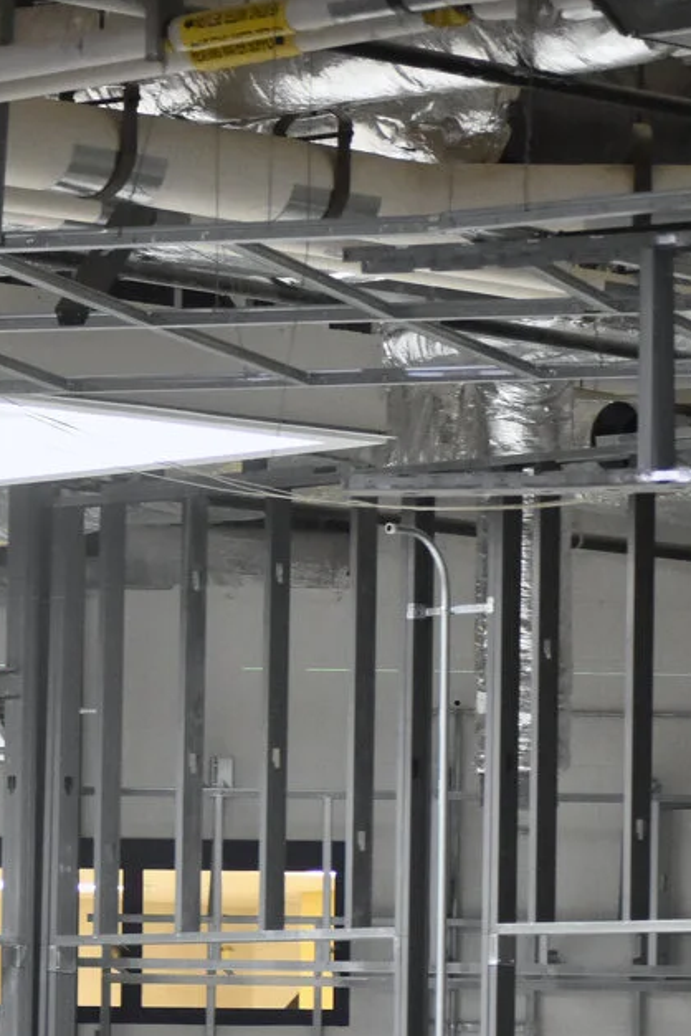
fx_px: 6054
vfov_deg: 9.8
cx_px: 381
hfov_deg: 6.5
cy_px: 854
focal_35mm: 210
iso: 2000
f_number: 4
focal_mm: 55
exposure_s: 1/60
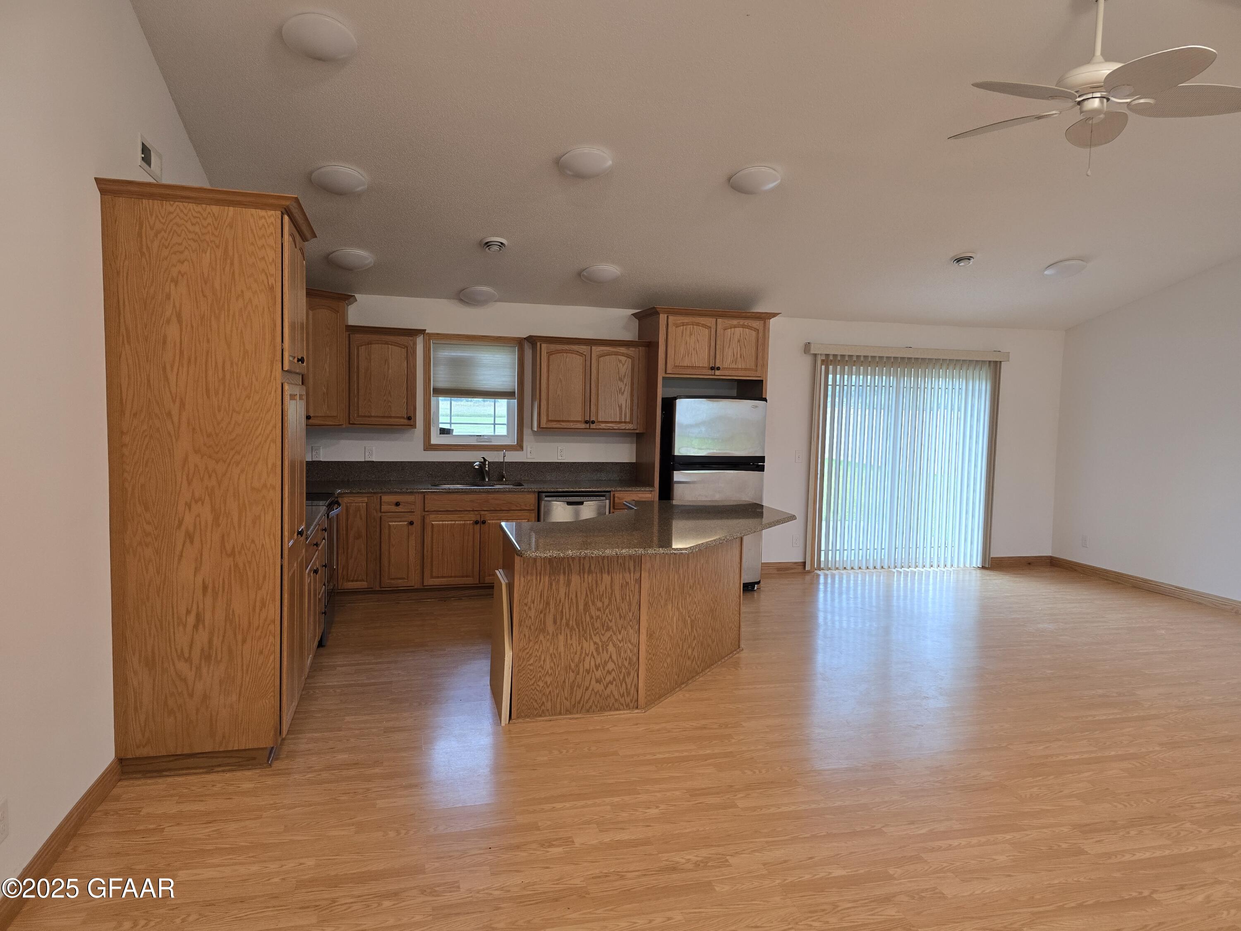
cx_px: 620
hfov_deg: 73.9
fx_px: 825
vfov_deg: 58.9
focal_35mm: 23
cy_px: 466
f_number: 1.7
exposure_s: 1/120
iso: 320
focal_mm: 6.3
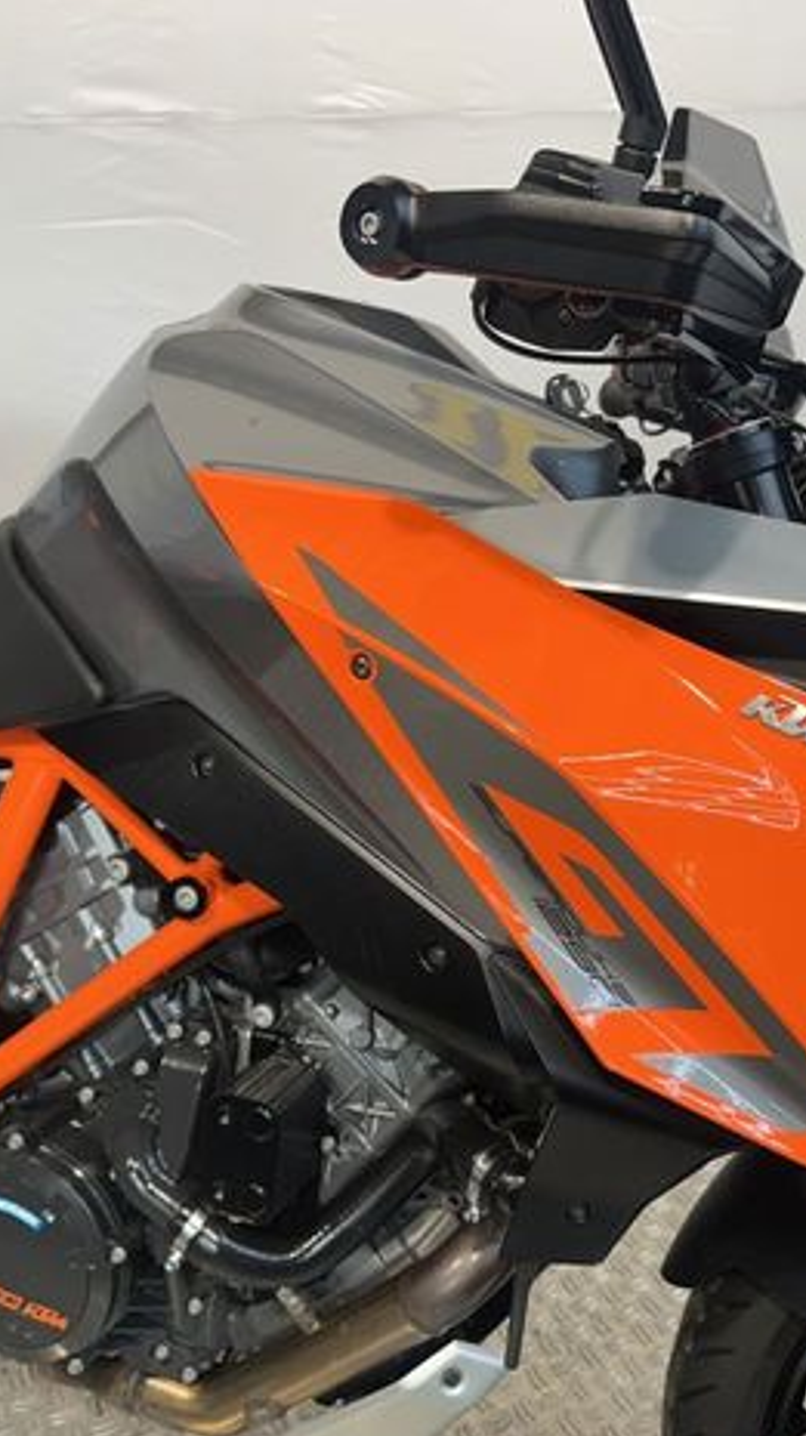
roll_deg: +3.2
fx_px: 1370
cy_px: 729
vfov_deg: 55.3
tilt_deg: -21.2
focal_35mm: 36
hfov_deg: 32.7
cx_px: 460
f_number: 1.78
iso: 125
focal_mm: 6.86
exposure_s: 1/100
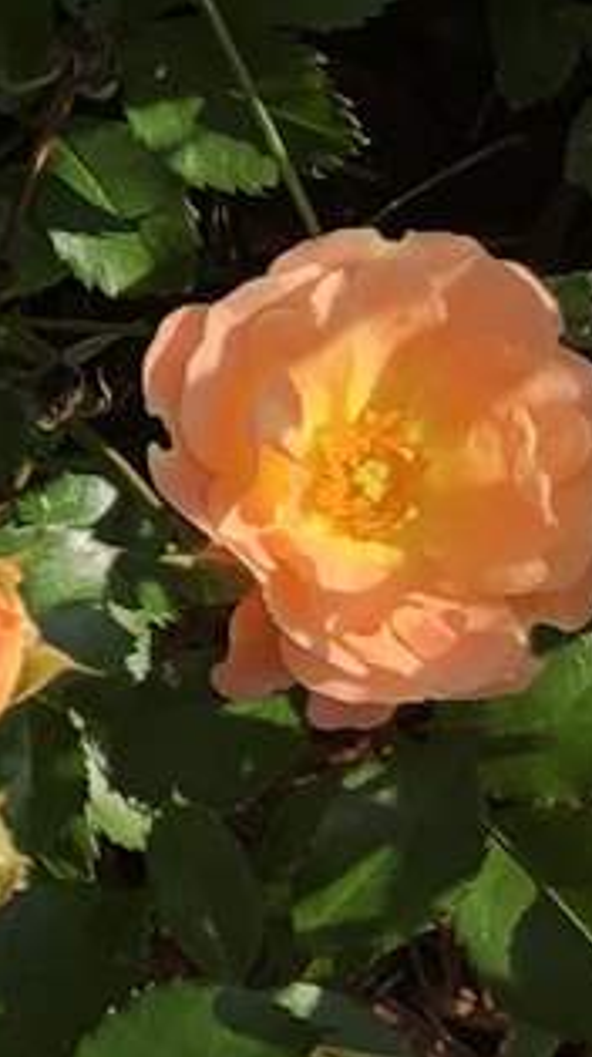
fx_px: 6268
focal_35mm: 224
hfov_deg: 5.1
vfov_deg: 9.6
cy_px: 421
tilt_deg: -51.8
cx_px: -1110
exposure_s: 1/676
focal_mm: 3.99
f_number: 1.8
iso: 20
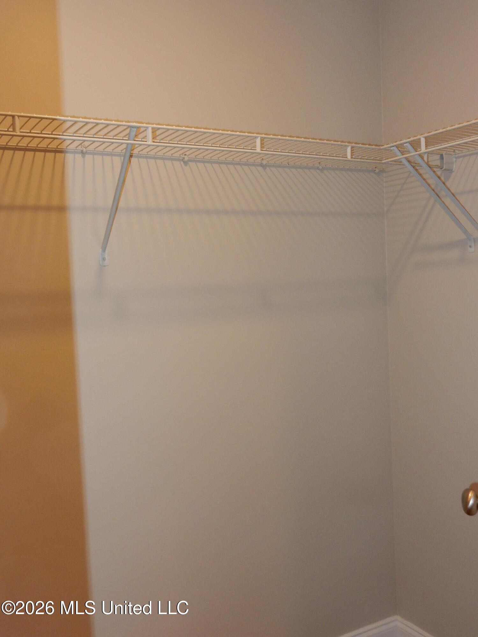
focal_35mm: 36
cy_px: 318
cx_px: 239
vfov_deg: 51.4
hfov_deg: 39.7
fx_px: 663
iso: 200
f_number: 4
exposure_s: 1/30
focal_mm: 6.4
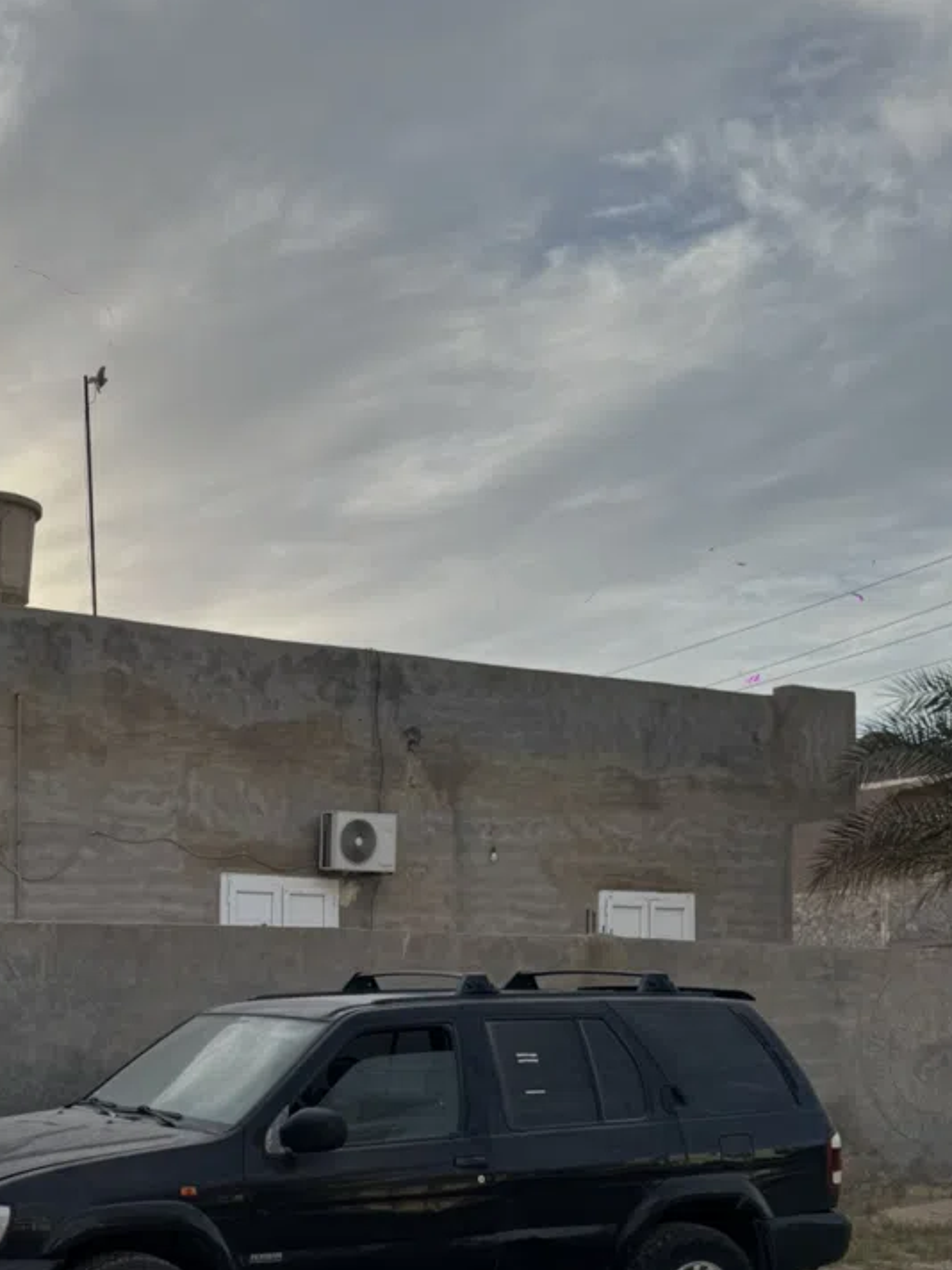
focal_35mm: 46
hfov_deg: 30.0
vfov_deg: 40.1
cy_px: 957
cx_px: 71
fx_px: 1687
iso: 80
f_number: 1.78
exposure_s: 1/3802
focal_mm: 6.76
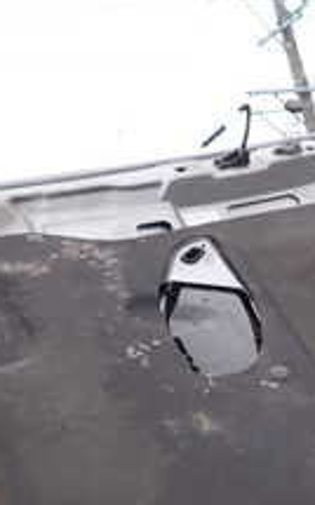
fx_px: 1018
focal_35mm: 74
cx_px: 353
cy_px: 376
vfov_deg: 27.5
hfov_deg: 17.0
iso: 100
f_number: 2.8
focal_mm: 4.5
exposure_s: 1/200
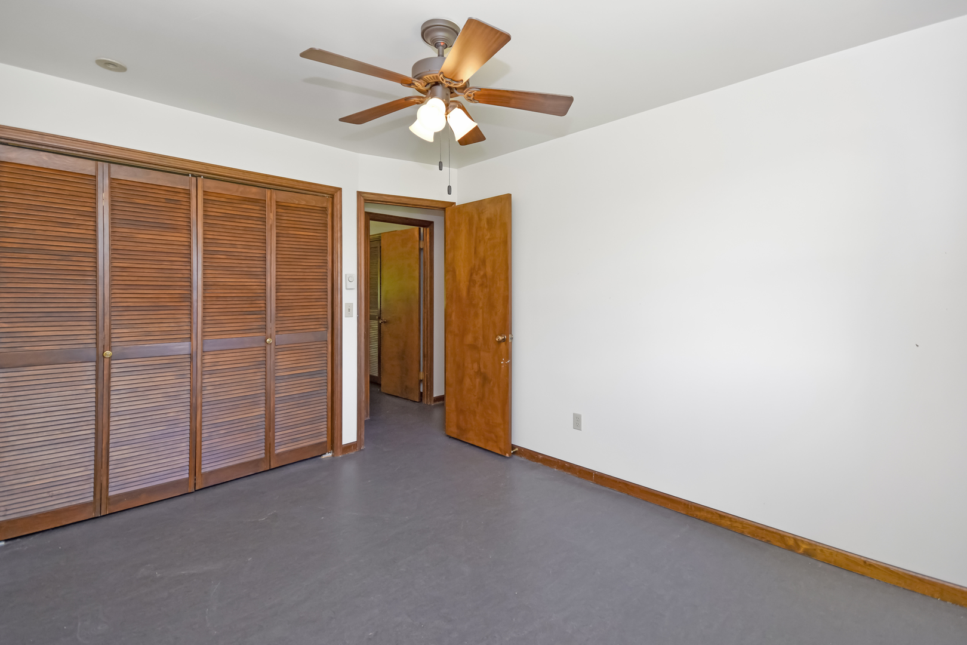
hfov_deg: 100.4
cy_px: 322
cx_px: 484
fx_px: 403
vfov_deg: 77.3
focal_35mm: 15
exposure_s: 1/60
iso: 360
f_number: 4
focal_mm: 10
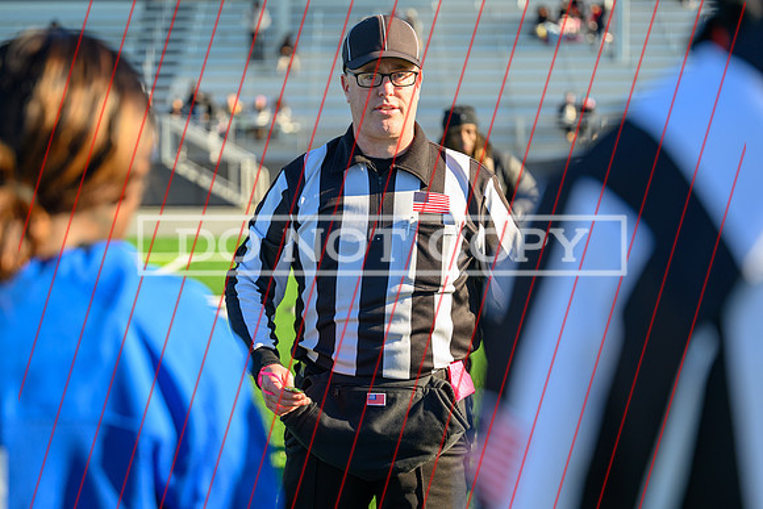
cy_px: 253
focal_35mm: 75
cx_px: 354
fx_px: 1596
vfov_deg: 18.1
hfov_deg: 26.9
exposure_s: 1/1000
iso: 140
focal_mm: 70
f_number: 2.8
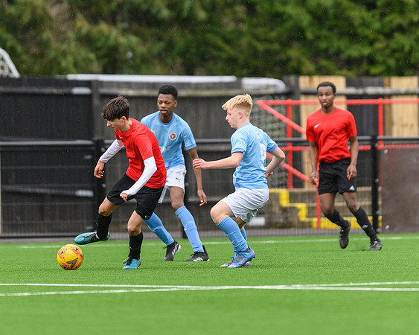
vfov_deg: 2.6
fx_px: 7327
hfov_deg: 3.3
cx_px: 235
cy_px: 158
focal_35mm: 591
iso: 2000
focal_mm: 400
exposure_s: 1/2000
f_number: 2.8
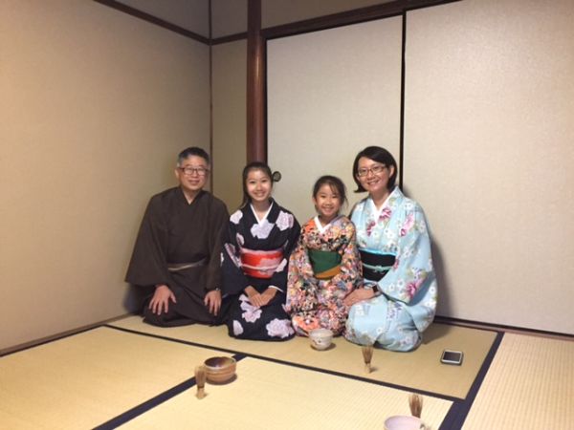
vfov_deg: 48.2
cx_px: 287
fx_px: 481
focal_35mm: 29
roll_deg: -0.2
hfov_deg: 61.7
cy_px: 215
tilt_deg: -3.7
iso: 250
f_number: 2.2
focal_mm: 4.15
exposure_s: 1/30
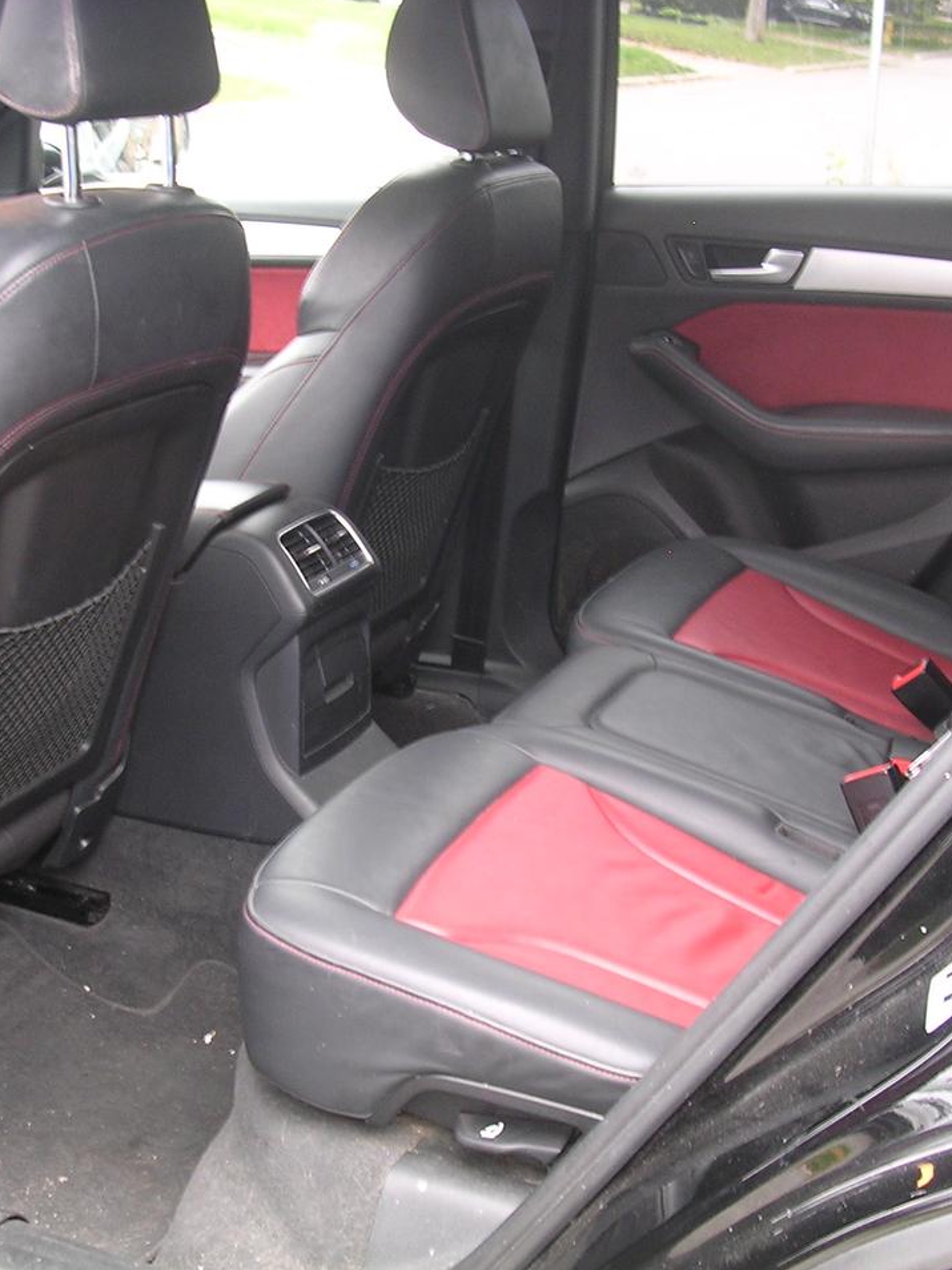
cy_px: 634
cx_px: 375
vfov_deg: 37.5
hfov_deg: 28.5
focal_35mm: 51
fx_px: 1871
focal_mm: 5.8
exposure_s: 1/6.5
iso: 100
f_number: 2.8
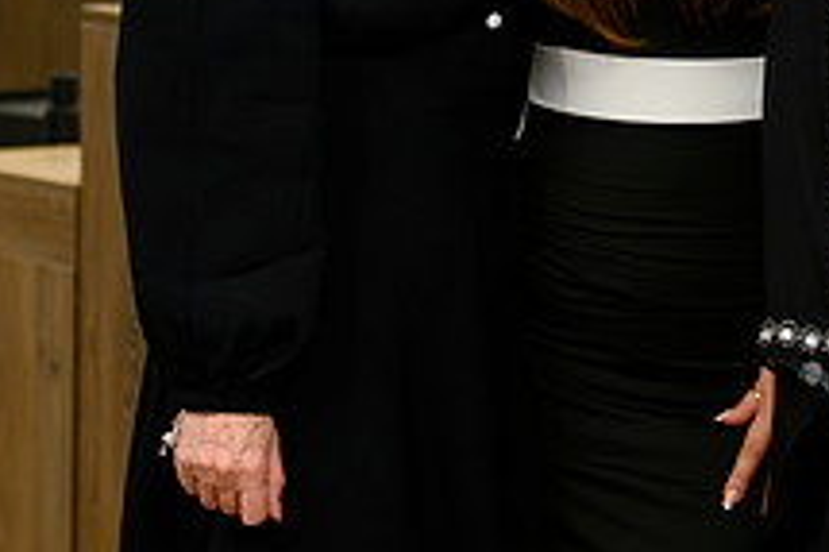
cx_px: 877
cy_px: -169
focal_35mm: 179
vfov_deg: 7.6
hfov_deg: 11.4
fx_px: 4119
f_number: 3.2
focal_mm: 62
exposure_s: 1/125
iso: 2500
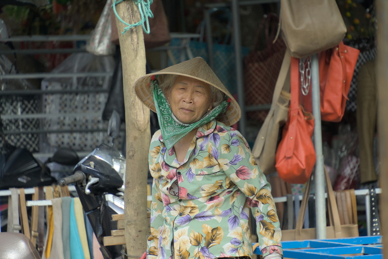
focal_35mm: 450
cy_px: 130
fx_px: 4850
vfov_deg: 3.1
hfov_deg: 4.6
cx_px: 194
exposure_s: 1/500
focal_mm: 300
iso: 500
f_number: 6.3
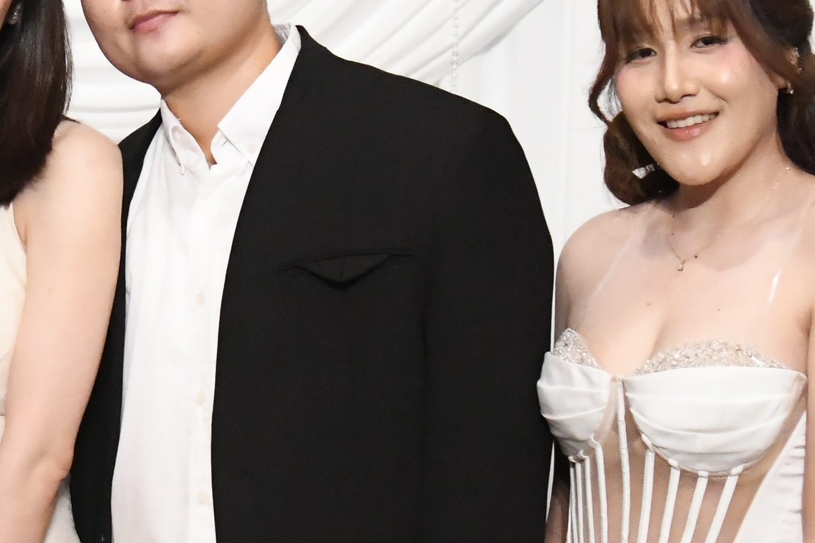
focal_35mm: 193
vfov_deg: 7.1
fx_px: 4368
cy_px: 158
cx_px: 126
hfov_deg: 10.6
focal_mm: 44
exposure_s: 1/400
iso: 8000
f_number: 4
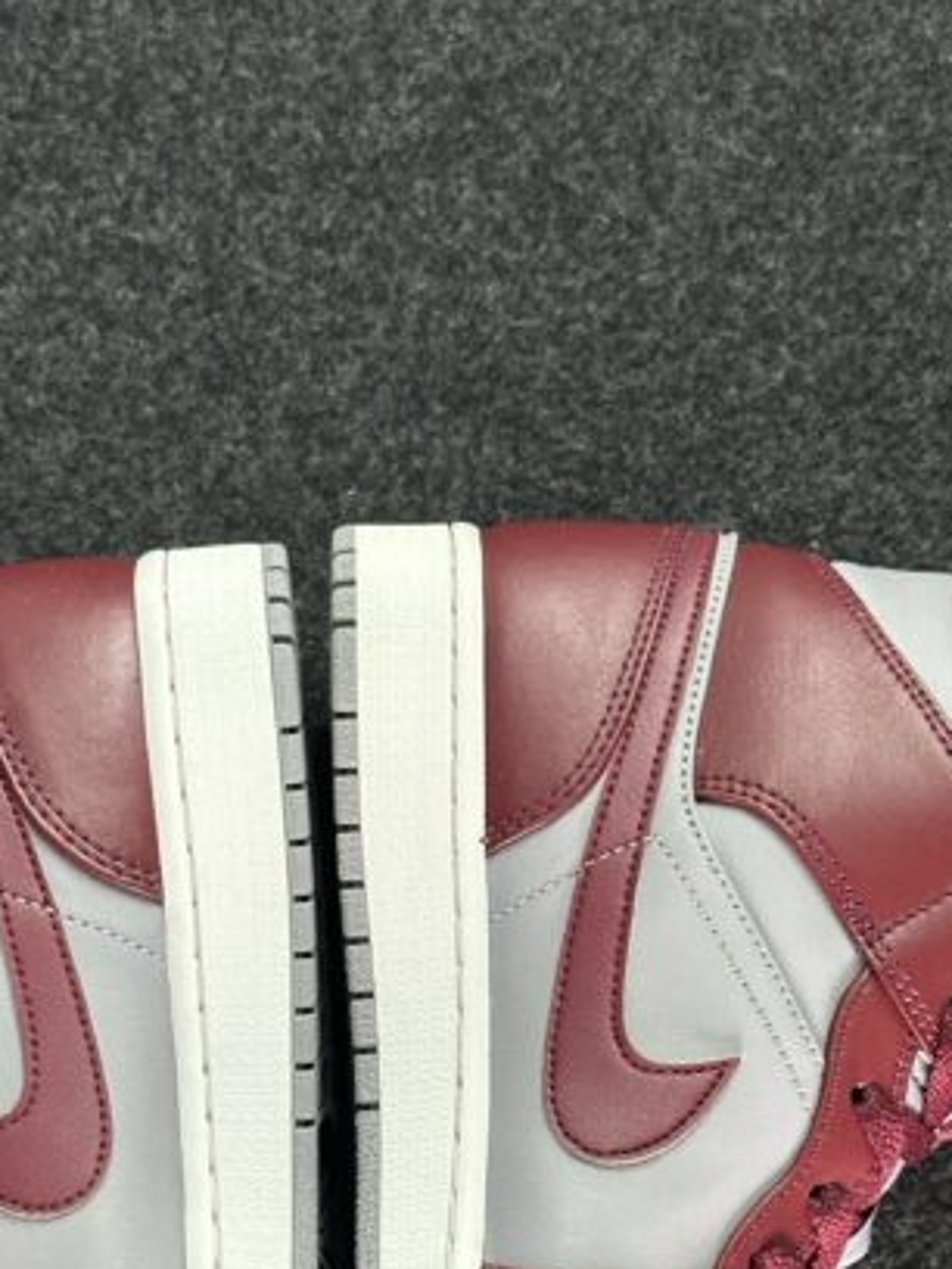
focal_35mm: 94
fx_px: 3447
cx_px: 361
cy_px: 1230
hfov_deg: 15.7
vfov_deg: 20.3
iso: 250
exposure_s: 1/43
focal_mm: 6.86
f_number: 1.78
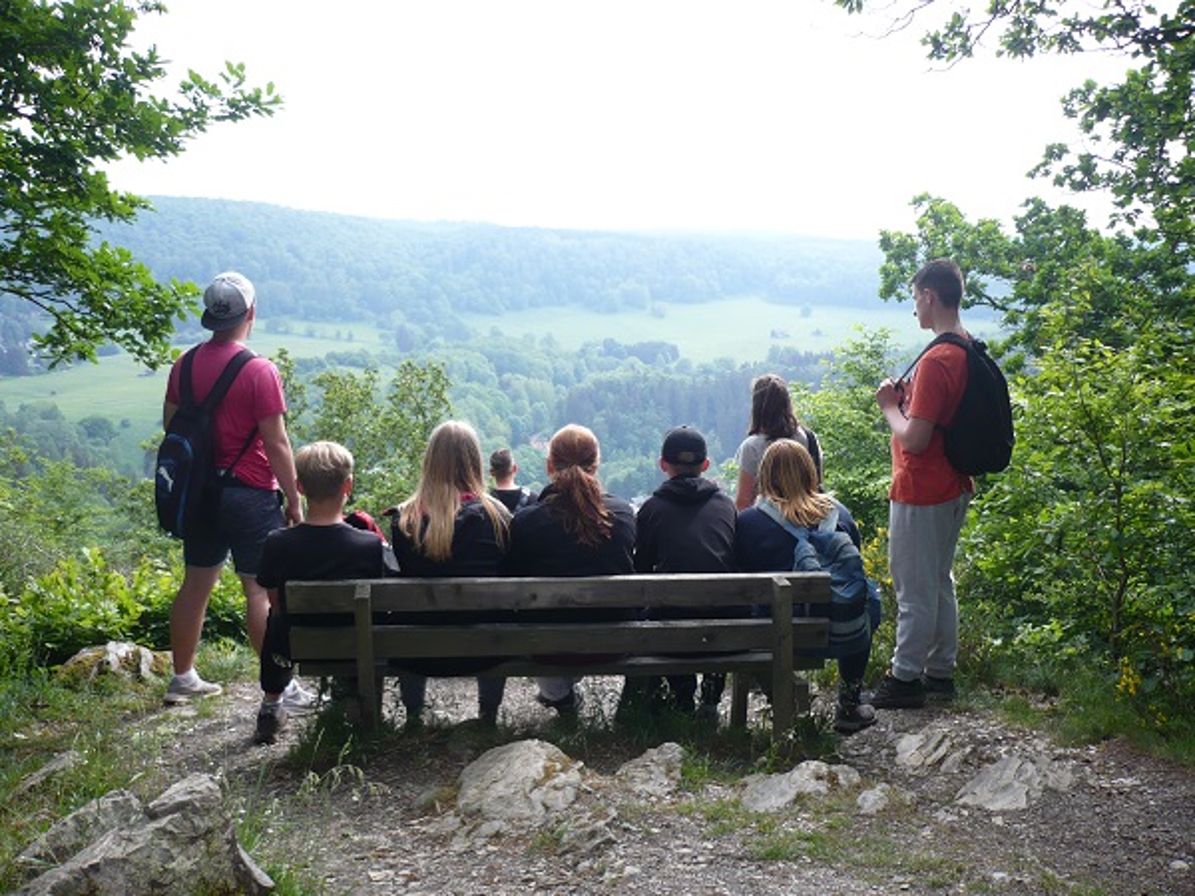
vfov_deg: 40.7
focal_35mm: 35
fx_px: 1208
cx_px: 598
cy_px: 448
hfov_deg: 52.6
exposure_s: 1/250
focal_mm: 5.8
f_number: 2.8
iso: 100
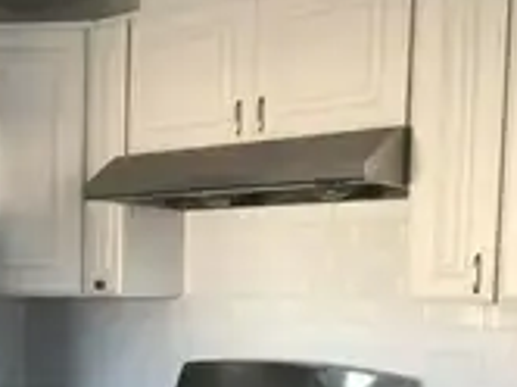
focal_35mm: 70
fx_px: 1044
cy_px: 375
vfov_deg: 20.4
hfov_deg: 25.5
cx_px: -72
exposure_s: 1/30
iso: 100
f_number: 2.2
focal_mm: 4.15
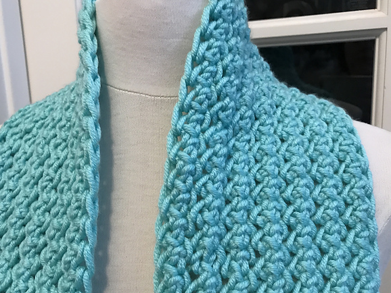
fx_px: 350
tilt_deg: -10.2
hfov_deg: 58.3
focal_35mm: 31
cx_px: 182
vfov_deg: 45.4
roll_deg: +1.7
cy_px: 157
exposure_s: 1/9
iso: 100
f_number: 1.8
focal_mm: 3.99
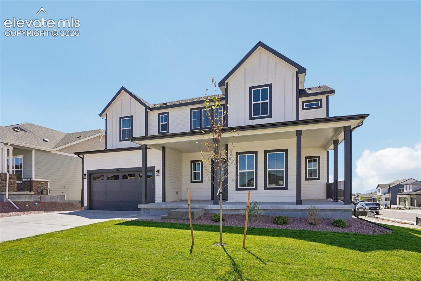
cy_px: 140
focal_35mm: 18
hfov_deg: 90.0
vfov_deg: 67.4
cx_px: 210
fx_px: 210
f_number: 8
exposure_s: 1/200
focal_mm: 12
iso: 100
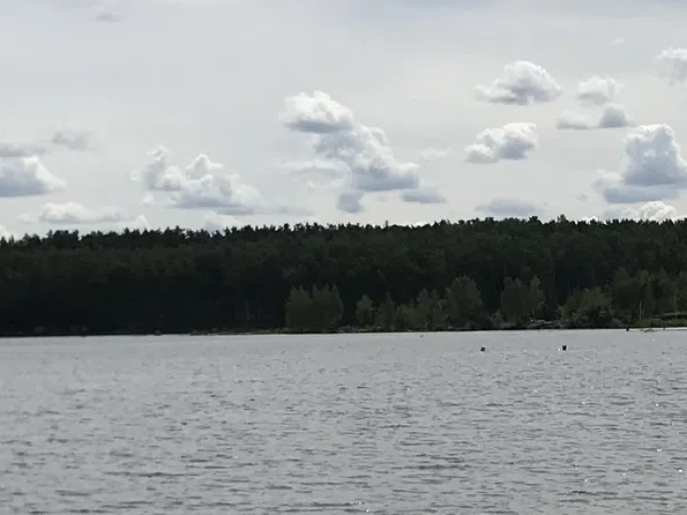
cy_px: 405
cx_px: 384
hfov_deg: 17.4
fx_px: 2242
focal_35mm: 113
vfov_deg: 13.0
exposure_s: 1/6410
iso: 20
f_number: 1.8
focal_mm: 3.99
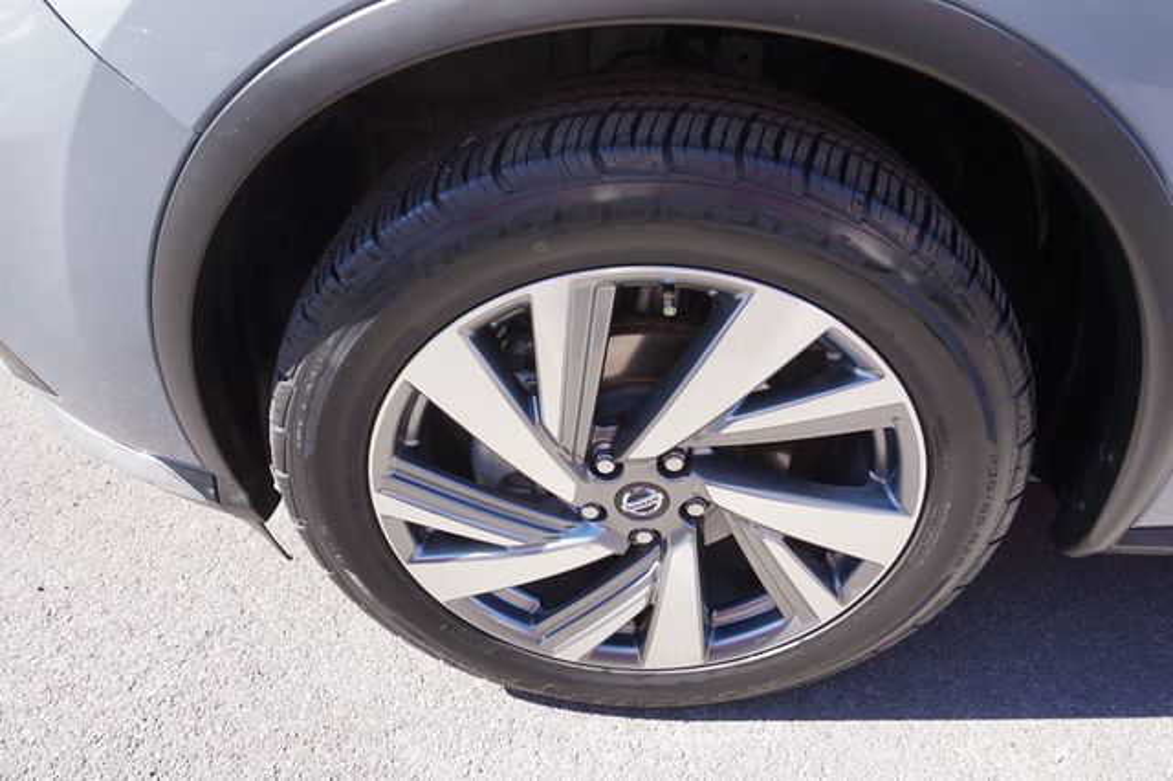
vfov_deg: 53.1
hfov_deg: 73.8
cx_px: 586
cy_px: 390
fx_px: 782
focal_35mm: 24
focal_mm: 16
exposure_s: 1/80
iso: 100
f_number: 6.3
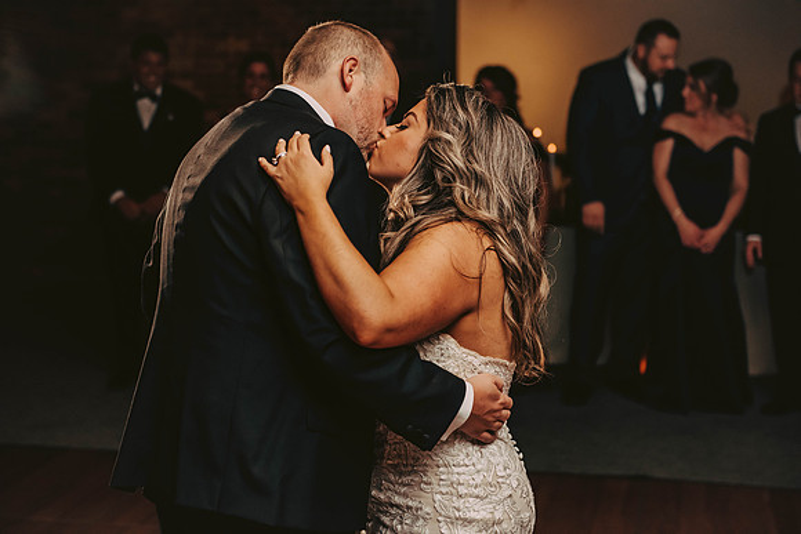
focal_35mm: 70
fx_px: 1558
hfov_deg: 28.8
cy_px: 267
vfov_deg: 19.5
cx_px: 400
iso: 2000
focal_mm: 70
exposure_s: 1/200
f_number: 3.2
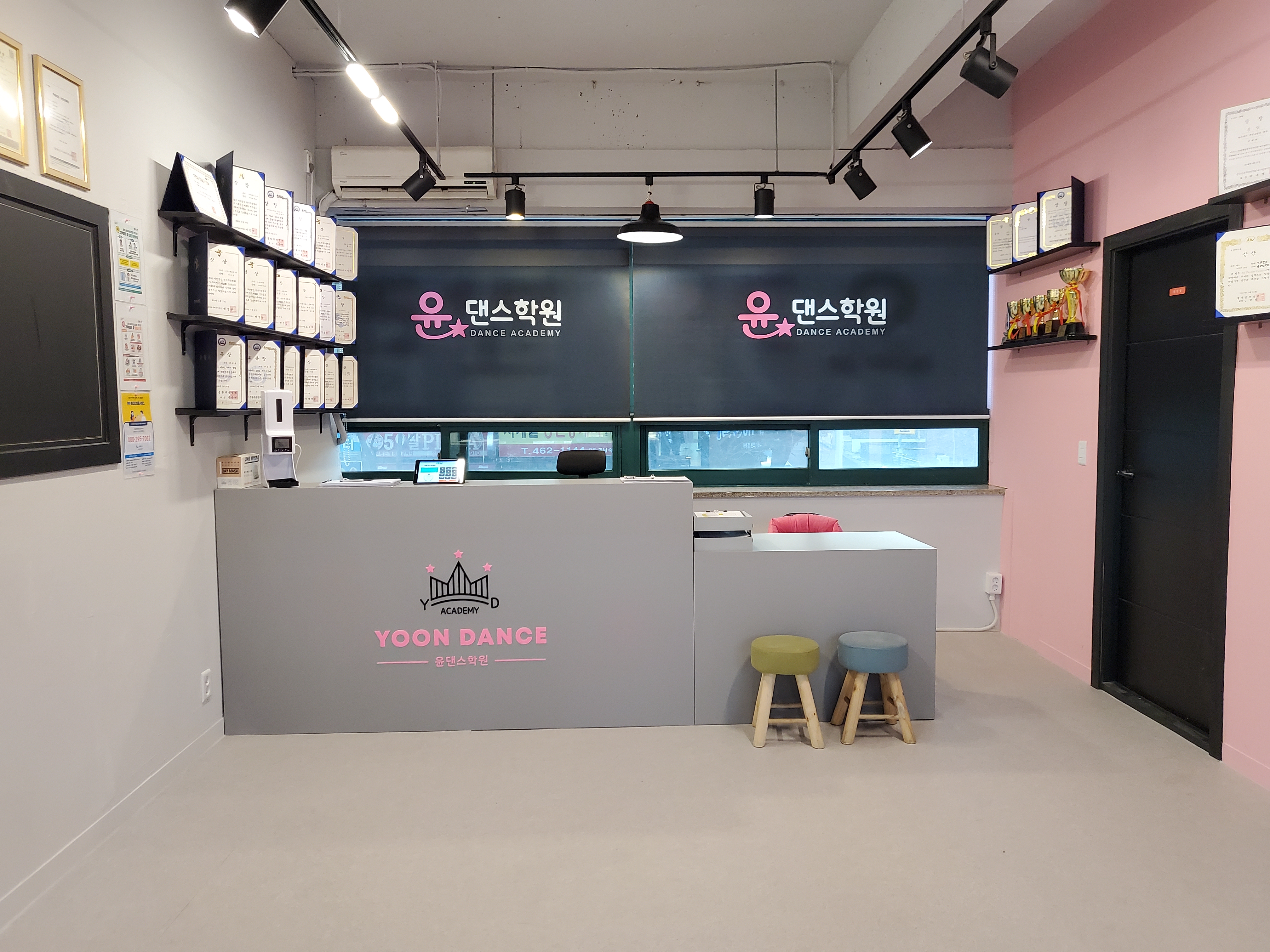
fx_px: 954
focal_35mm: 26
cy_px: 476
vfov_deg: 53.1
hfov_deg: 67.3
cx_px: 635
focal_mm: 4.25
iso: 200
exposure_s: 1/60
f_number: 1.8
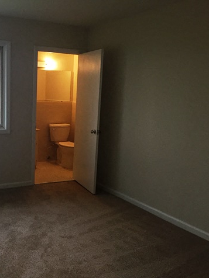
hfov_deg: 35.5
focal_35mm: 39
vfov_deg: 47.9
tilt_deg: -9.7
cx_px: 40
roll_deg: -1.8
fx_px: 314
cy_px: 140
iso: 50
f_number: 2.2
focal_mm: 4.15
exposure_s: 1/30
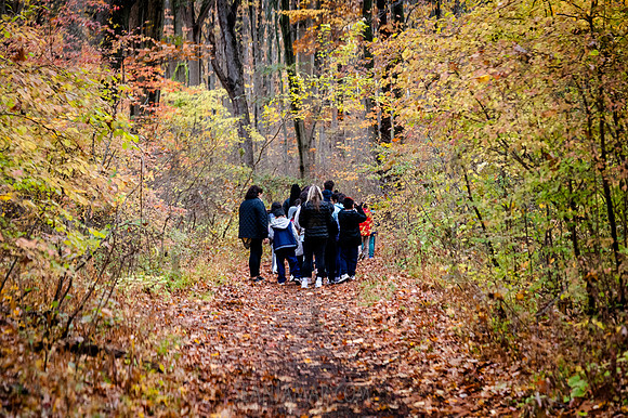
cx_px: 314
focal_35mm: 114
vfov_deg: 12.0
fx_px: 1981
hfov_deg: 18.0
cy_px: 209
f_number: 5.6
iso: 4000
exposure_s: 1/250
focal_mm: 113
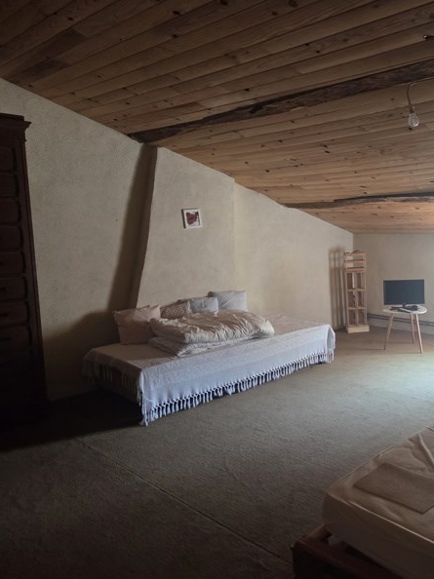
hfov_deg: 42.8
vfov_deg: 58.4
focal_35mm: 31
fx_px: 519
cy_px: 289
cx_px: 362
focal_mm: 5.4
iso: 640
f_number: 1.8
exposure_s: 1/100
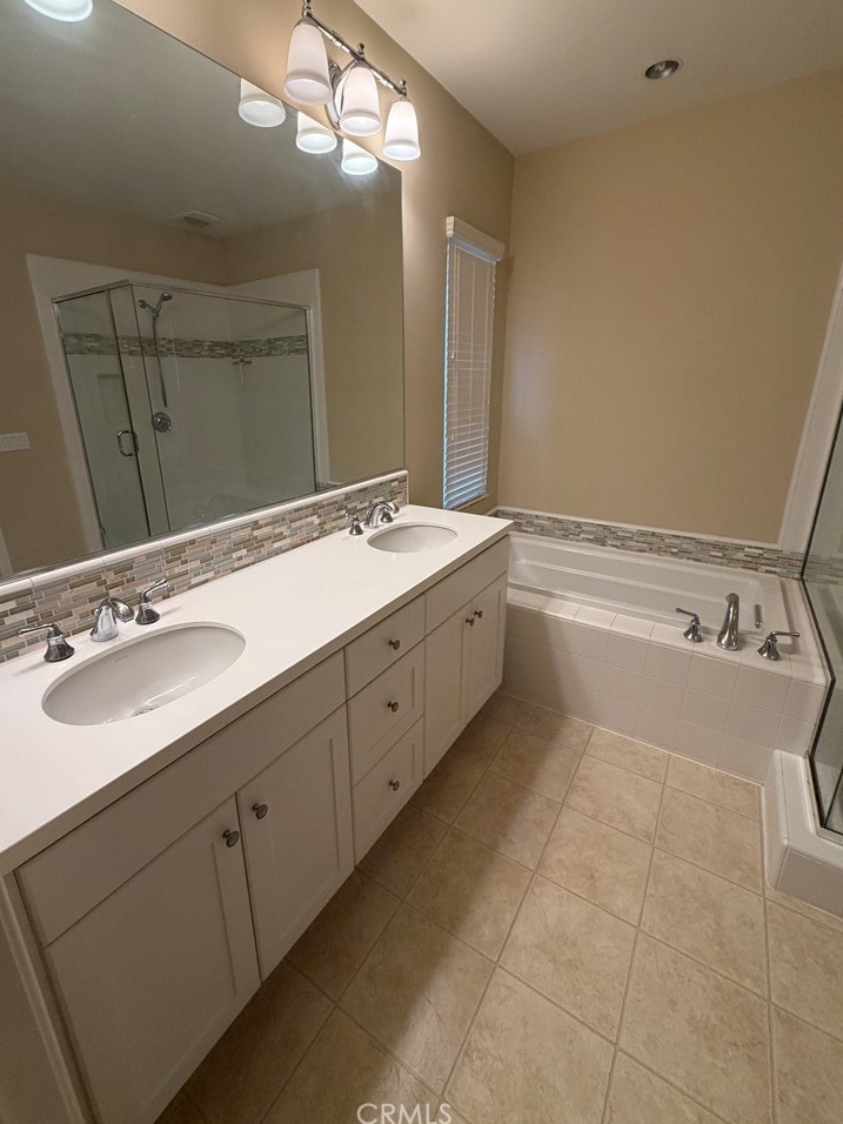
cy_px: 529
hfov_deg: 81.7
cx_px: 402
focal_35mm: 15
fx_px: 487
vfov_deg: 98.1
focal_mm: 2.22
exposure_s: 1/120
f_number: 2.2
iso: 200
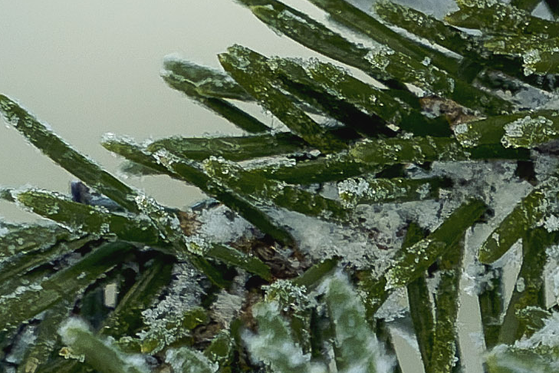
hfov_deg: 0.6
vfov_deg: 0.4
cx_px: 176
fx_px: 50322
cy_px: -457
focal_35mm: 3241
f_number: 6.3
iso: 2000
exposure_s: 1/1600
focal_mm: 400
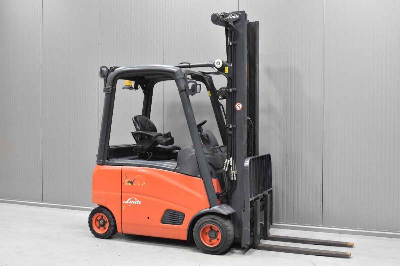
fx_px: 450
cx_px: 200
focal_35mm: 40
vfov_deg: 33.0
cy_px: 133
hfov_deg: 47.9
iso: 1600
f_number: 5.6
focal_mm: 27
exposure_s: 1/20
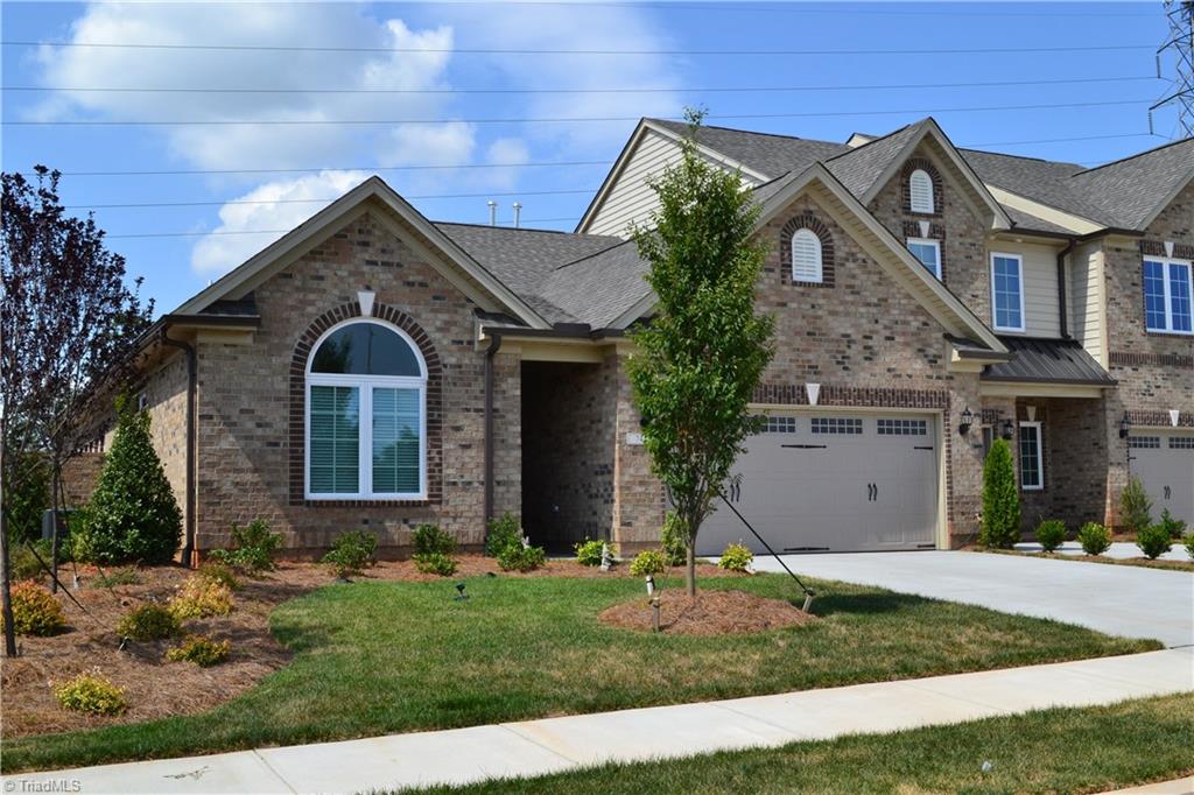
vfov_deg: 34.2
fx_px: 1293
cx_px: 597
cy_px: 398
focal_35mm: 39
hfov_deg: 49.6
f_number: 11
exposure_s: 1/400
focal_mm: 26
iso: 400
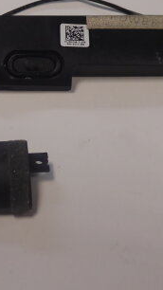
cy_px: 110
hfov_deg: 18.2
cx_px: -45
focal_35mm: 62
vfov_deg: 33.7
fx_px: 477
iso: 200
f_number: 3.5
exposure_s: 1/60
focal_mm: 5
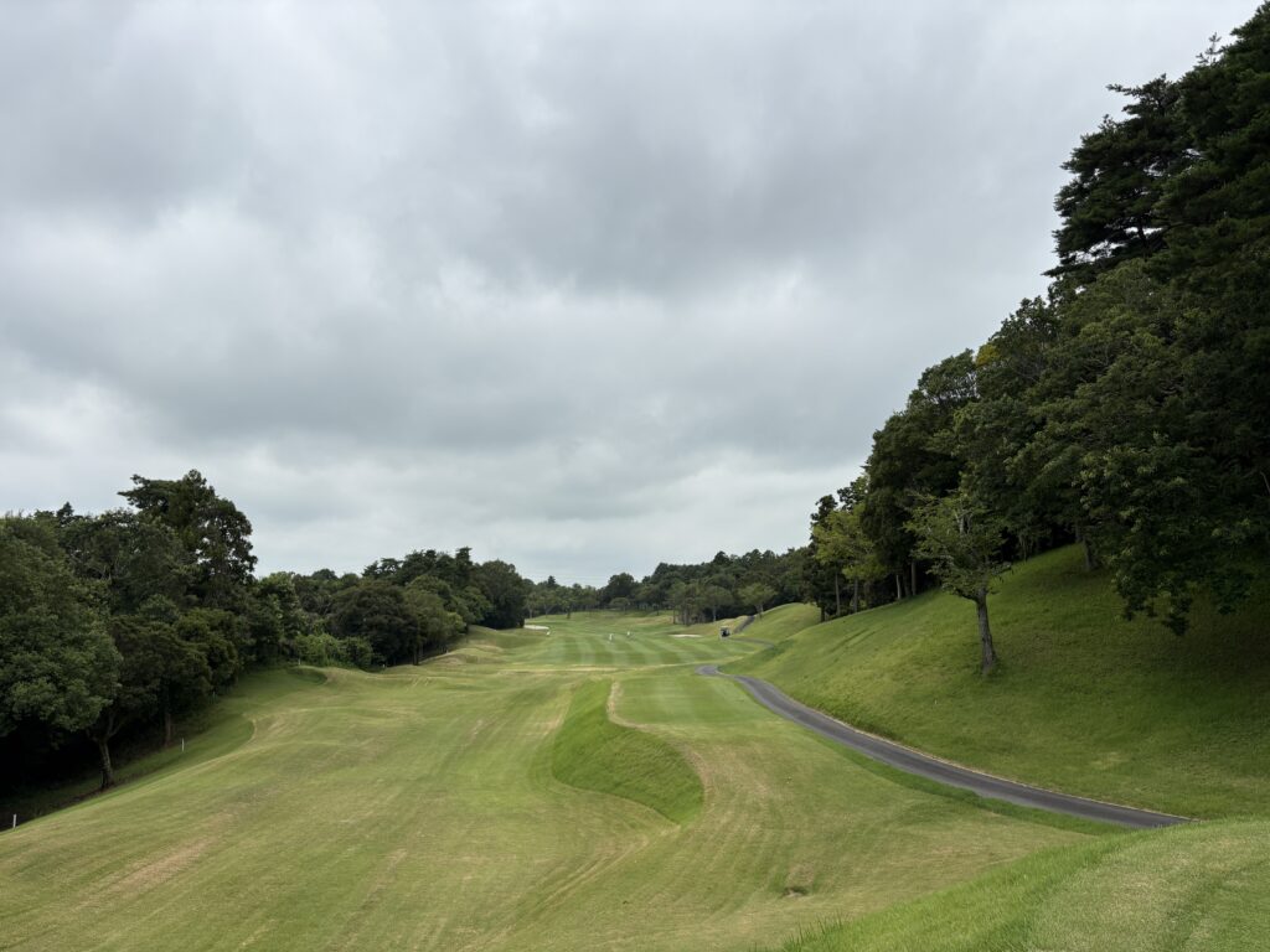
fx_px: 954
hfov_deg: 67.3
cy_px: 476
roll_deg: +1.0
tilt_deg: +7.7
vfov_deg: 53.1
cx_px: 635
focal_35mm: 26
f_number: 1.6
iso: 50
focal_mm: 5.96
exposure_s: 1/5814
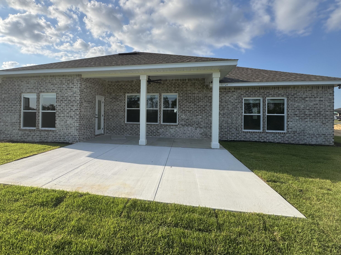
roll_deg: -0.8
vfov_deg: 74.5
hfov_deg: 90.6
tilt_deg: +0.6
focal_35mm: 17
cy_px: 115
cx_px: 151
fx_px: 167
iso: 40
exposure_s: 1/1198
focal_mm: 2.22
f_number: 2.2
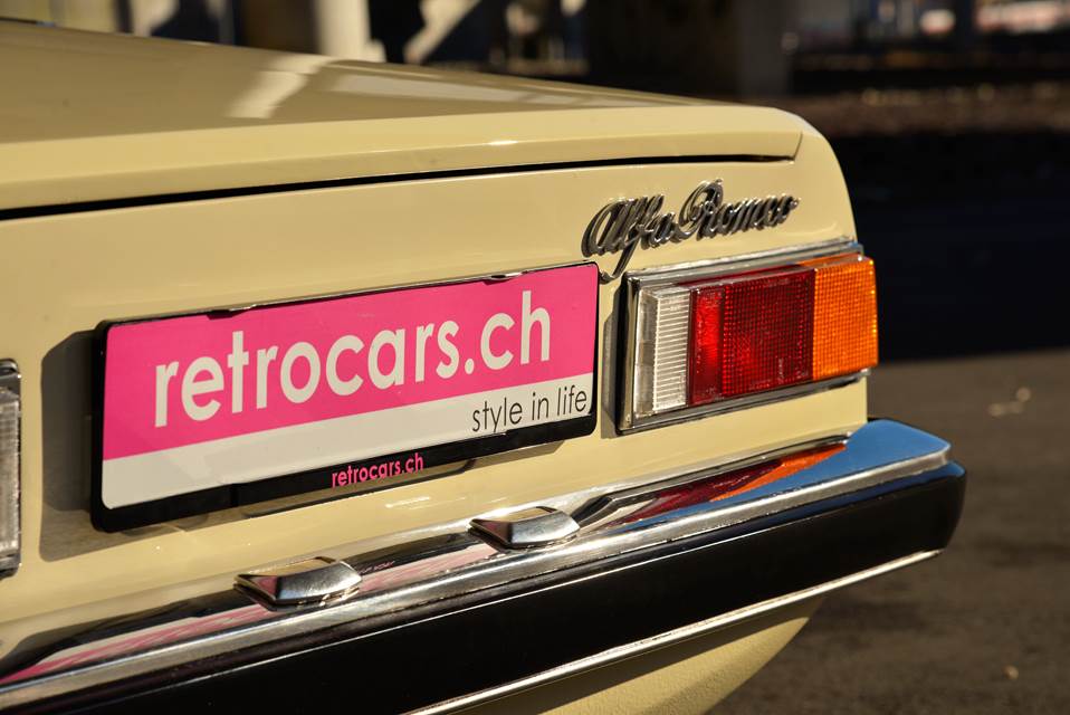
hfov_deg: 17.1
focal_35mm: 120
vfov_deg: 11.4
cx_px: 535
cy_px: 358
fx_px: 3569
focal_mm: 120
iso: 100
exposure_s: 1/400
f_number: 10
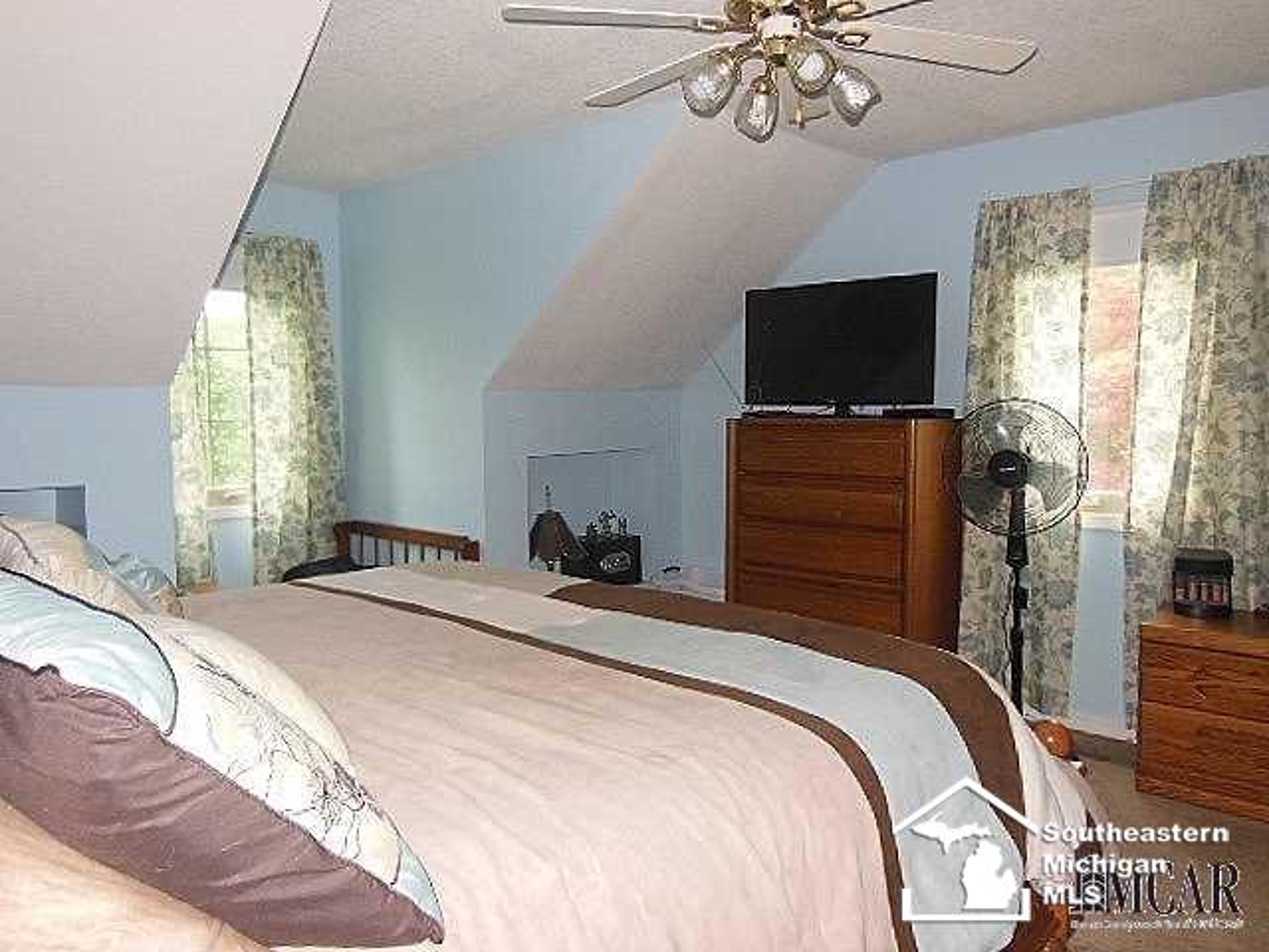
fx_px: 916
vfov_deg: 54.9
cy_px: 476
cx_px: 634
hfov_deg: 69.4
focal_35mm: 25
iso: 400
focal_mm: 4.5
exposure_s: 1/25
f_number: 3.5
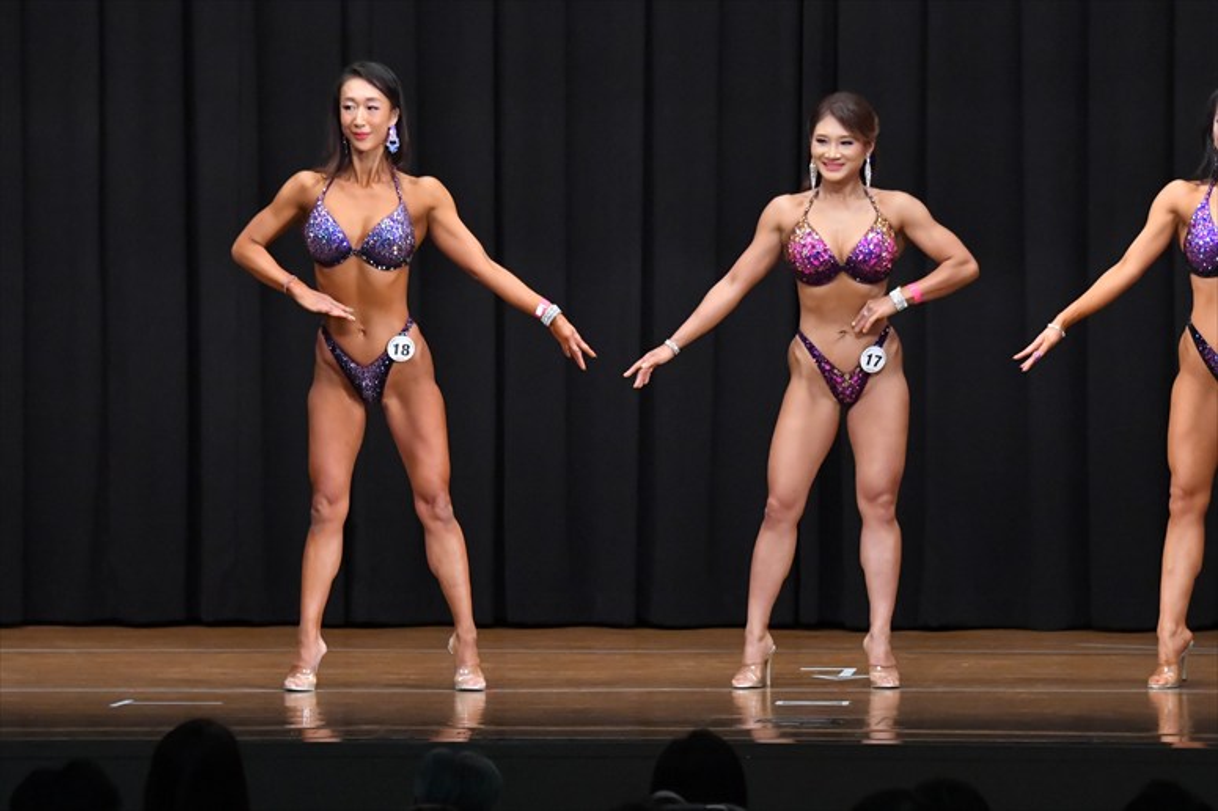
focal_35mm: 202
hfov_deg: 10.2
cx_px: 609
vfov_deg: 6.8
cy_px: 406
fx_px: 6831
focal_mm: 135
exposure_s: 1/400
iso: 8000
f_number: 5.6
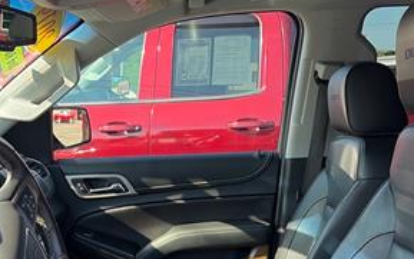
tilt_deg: -18.0
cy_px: 309
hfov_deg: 33.4
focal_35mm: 61
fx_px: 689
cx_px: 182
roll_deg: +0.2
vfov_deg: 20.0
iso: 50
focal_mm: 5.96
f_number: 1.6
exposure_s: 1/238
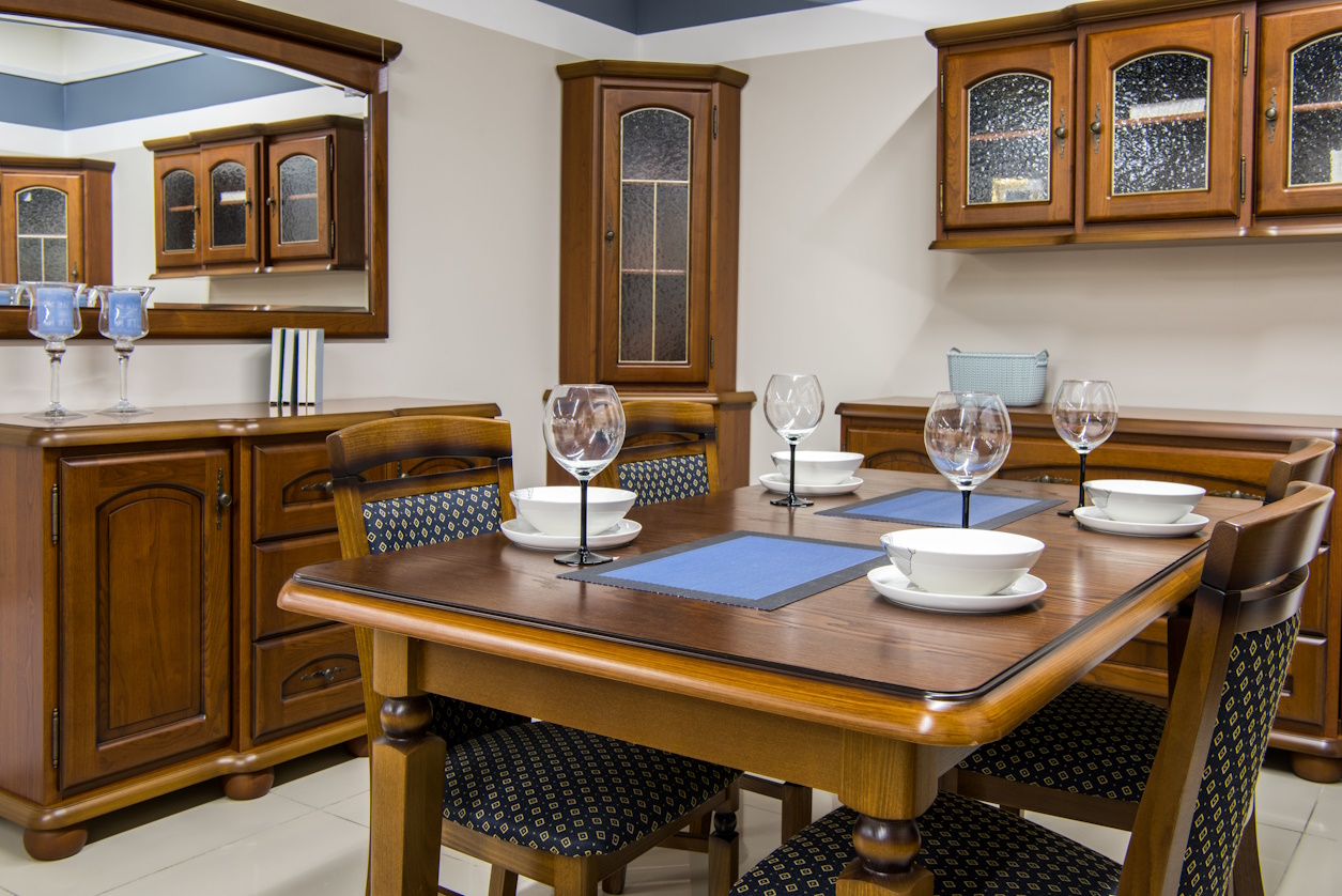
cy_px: 448
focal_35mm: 34
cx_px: 671
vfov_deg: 38.9
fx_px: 1268
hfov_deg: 55.8
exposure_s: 2
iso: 100
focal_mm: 34
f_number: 11
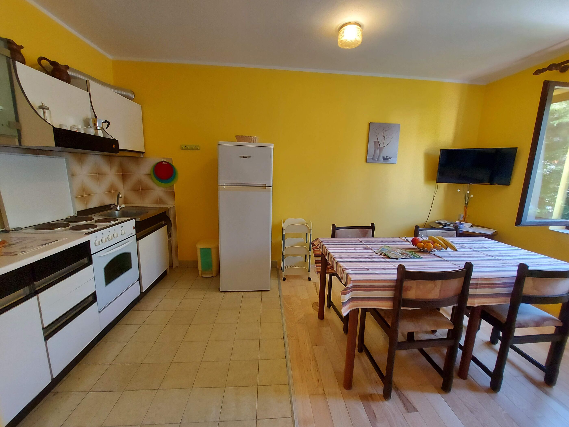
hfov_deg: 106.2
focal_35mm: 13
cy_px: 214
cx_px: 284
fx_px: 214
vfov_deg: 89.9
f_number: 2.2
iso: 200
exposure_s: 1/50
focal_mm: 1.74
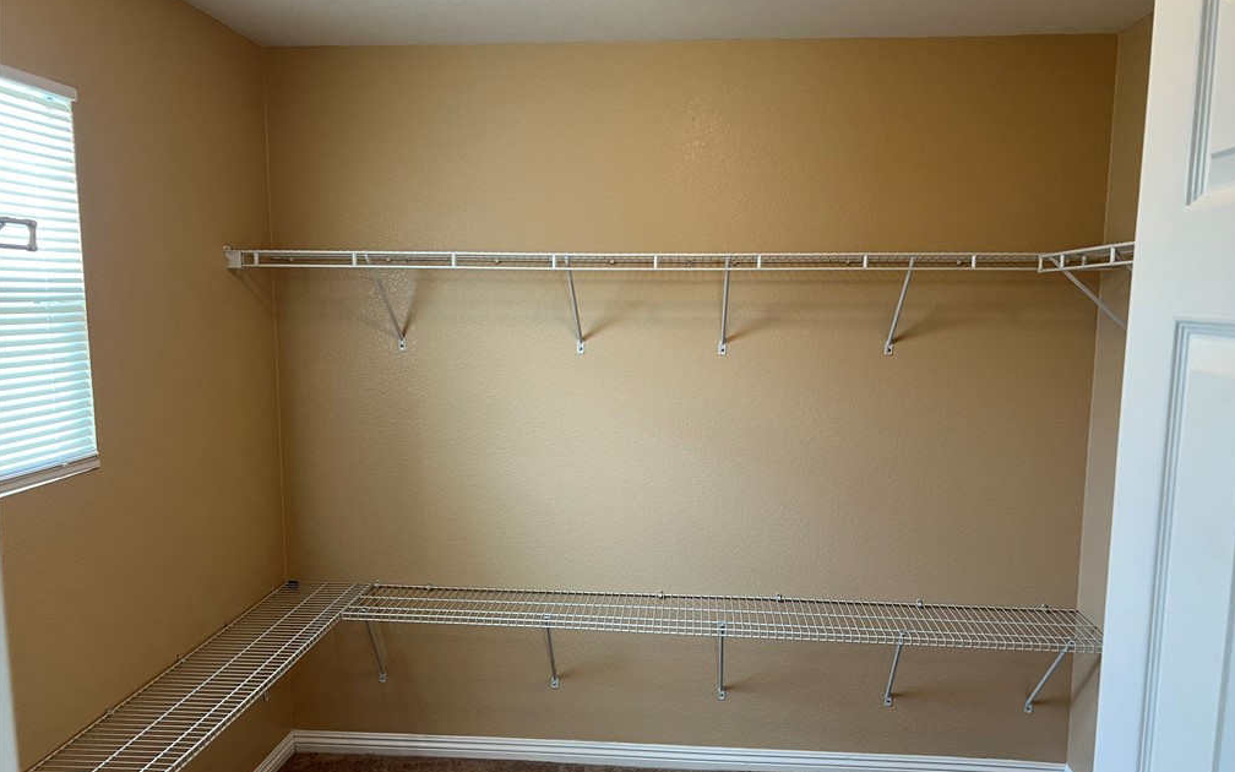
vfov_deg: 44.4
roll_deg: -0.4
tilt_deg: -6.8
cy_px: 437
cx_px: 624
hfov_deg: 66.5
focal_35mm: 28
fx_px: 942
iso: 125
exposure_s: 1/60
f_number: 1.5
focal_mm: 5.7
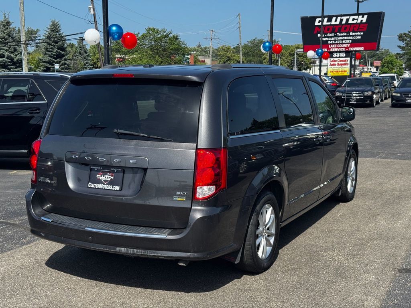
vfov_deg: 30.3
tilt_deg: -8.6
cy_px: 154
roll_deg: +0.5
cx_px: 206
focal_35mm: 48
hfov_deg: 39.7
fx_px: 570
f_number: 1.78
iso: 64
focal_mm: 6.76
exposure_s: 1/2110
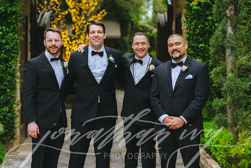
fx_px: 593
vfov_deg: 16.1
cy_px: 84
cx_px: 126
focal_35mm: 85
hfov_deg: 23.9
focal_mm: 85
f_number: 2.8
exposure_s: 1/800
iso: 400
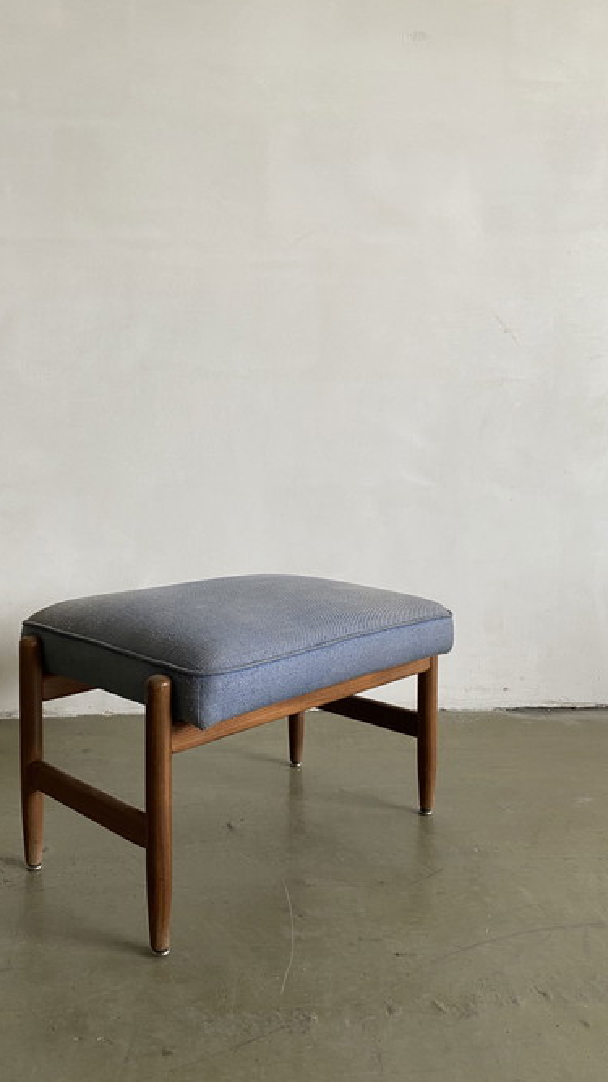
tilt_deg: -7.0
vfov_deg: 66.1
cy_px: 536
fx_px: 831
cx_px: 227
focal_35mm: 29
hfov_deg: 39.9
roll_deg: -1.0
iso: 64
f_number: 1.8
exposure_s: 1/50
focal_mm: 4.25
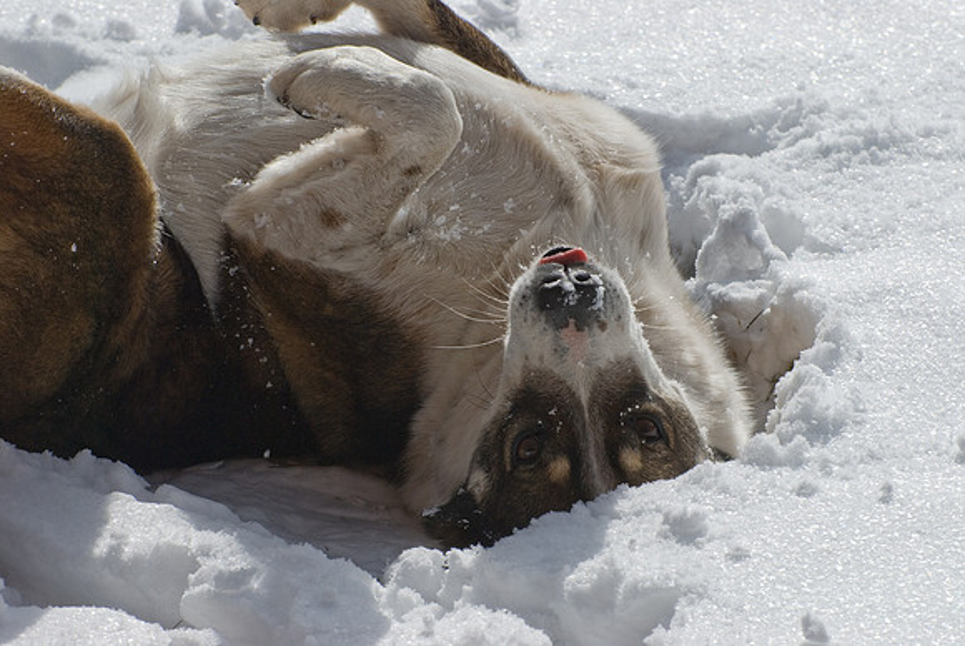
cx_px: 482
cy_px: 323
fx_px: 5836
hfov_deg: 9.5
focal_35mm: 218
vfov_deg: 6.3
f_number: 10
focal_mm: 145
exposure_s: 1/500
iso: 100
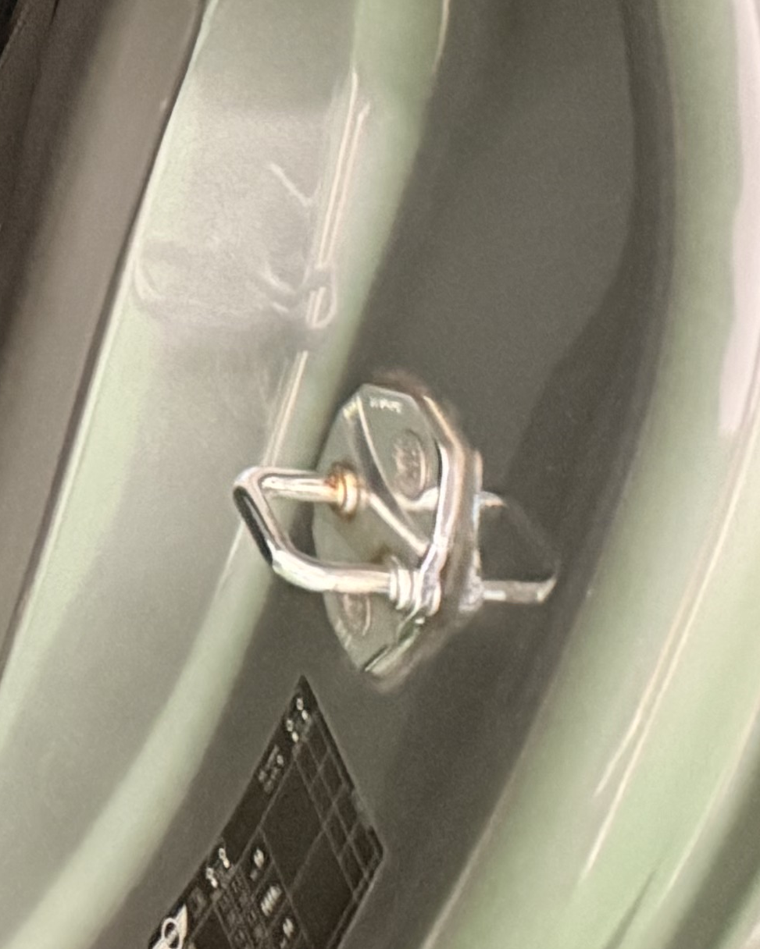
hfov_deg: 10.5
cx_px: -1421
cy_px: -677
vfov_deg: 15.4
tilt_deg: -27.3
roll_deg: +1.3
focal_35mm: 110
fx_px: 3092
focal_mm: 6.76
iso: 800
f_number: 1.78
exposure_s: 1/40
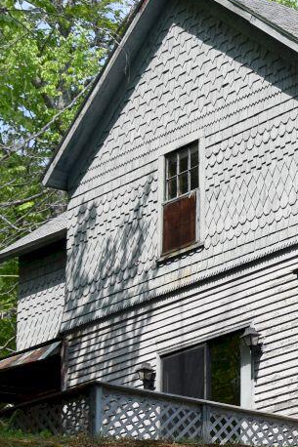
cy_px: 242
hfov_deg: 10.1
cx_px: 420
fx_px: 1648
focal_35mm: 133
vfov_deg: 15.5
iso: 200
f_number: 9
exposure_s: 1/320
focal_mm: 27
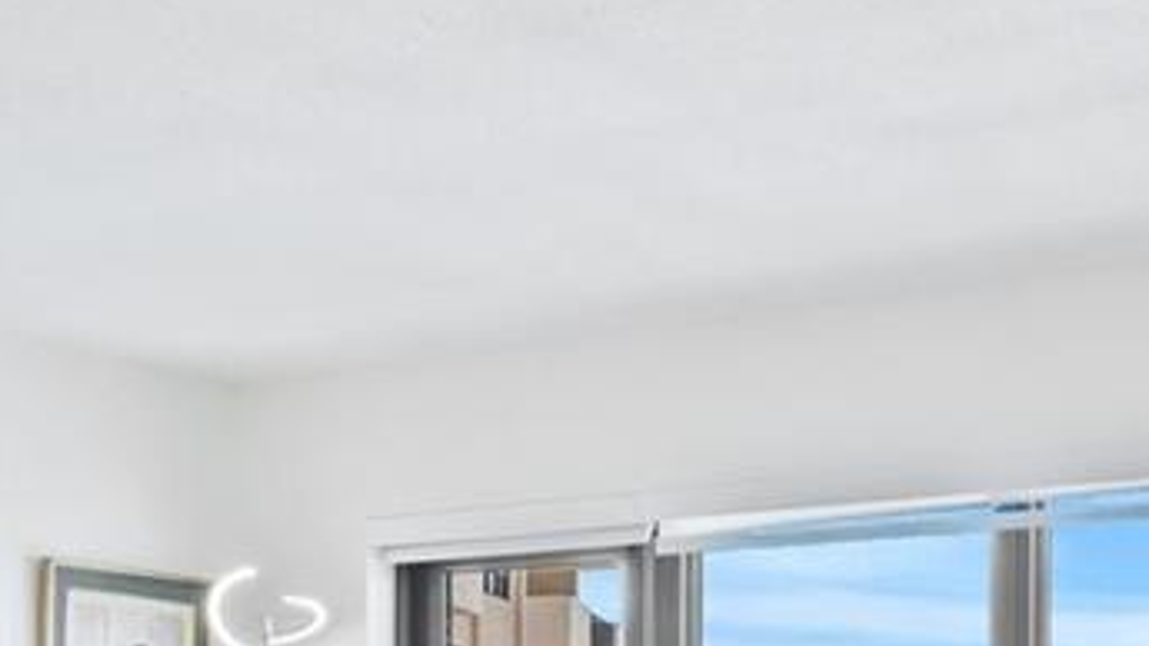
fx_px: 2072
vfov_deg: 16.5
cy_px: 901
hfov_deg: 31.0
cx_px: 579
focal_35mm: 68
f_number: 8
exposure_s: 1/10
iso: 200
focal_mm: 14
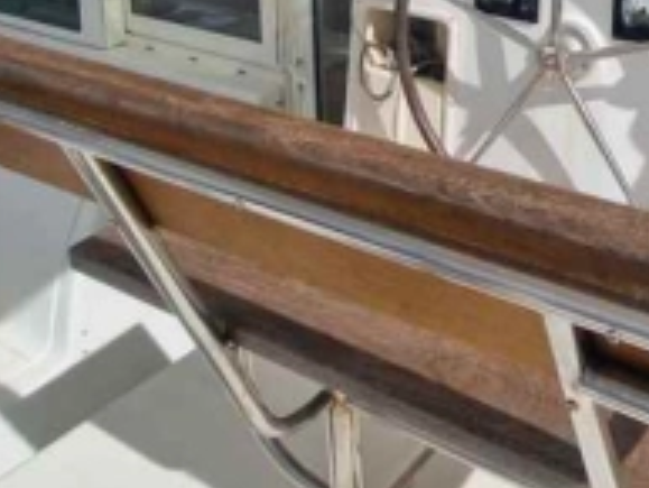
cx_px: 662
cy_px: -69
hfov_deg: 42.6
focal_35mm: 37
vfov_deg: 33.0
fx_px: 694
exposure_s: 1/4512
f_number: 2.2
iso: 50
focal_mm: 2.2
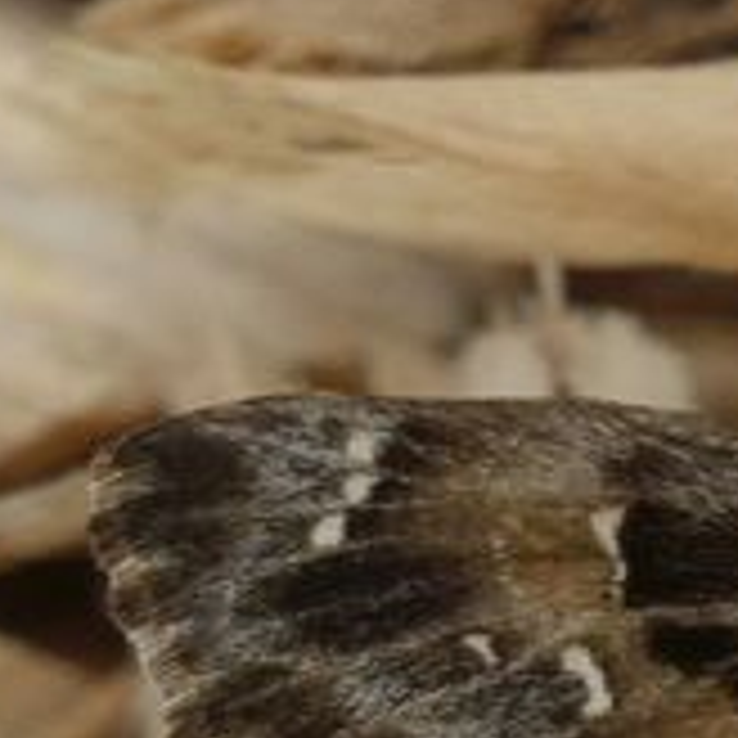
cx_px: 1285
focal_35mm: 2600
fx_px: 62713
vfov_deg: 0.7
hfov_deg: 0.7
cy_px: 828
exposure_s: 1/125
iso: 80
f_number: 5.6
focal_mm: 101.4
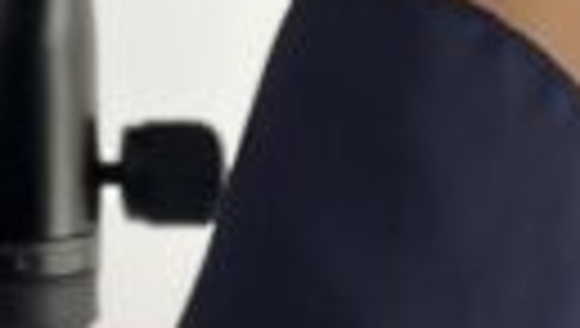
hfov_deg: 9.4
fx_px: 3465
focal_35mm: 225
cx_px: -193
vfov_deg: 5.4
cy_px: -234
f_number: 1.6
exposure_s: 1/50
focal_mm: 5.1
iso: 100
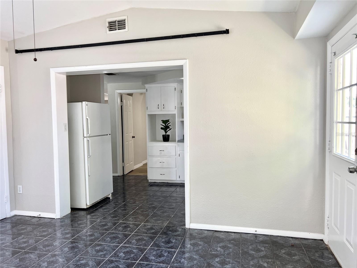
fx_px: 268
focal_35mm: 26
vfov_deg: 53.1
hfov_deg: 67.3
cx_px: 178
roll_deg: +1.6
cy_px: 134
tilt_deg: -3.2
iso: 125
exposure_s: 1/120
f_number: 1.5
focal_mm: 5.7
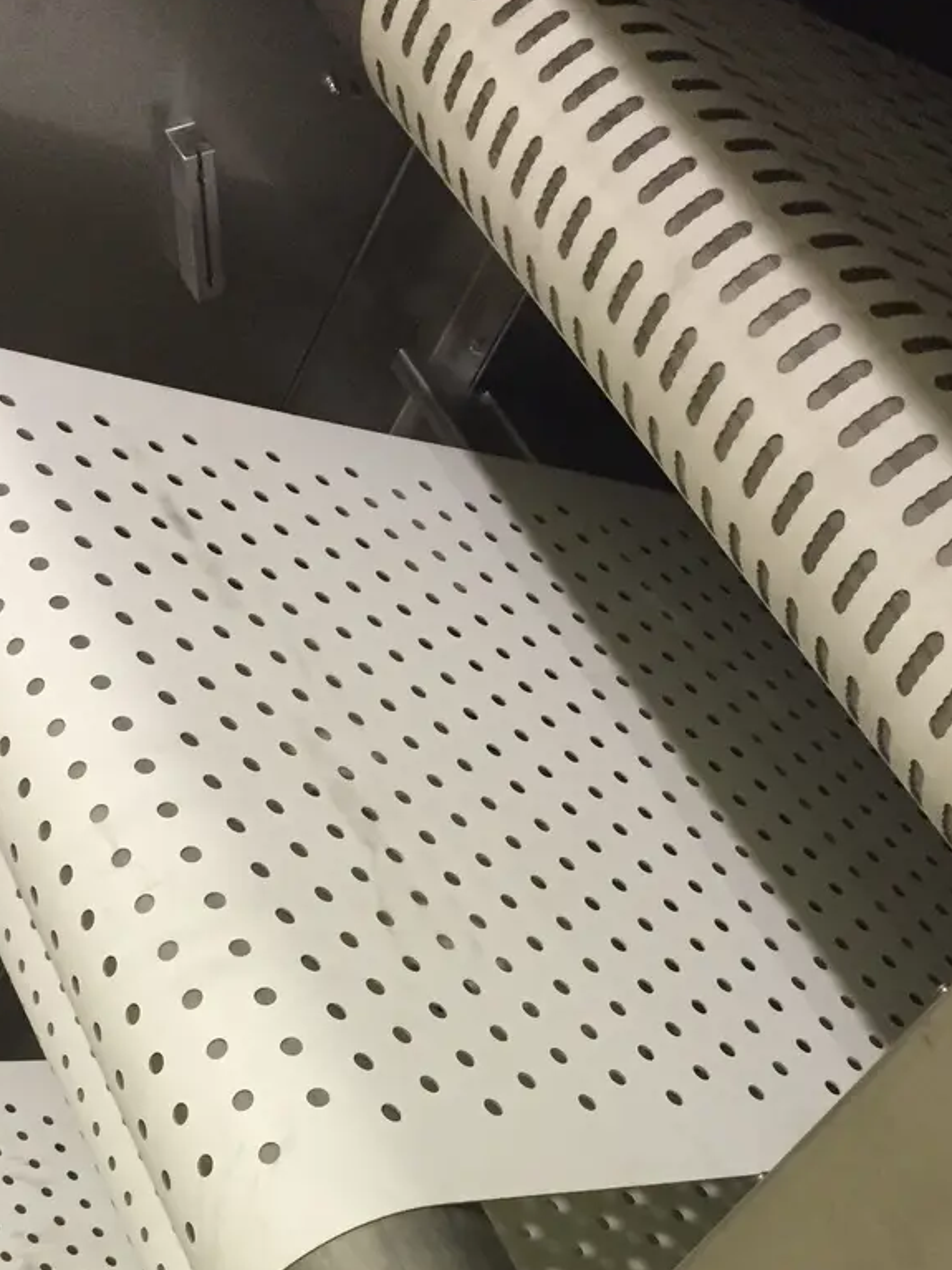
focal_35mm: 53
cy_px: 1149
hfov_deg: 27.4
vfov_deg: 34.1
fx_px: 1942
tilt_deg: -39.4
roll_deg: -35.6
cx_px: 349
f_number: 2.2
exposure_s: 1/25
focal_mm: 4.15
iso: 250
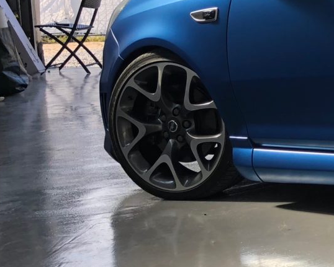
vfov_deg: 14.7
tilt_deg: -3.3
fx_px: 1029
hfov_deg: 15.8
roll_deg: +3.5
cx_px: 598
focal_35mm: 104
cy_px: 42
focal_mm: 4
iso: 20
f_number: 1.8
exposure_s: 1/326
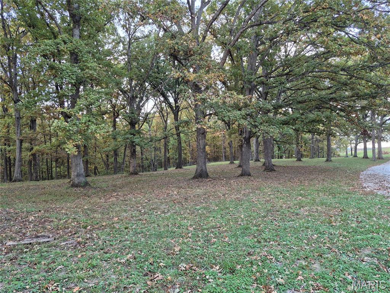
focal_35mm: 23
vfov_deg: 58.9
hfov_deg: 73.9
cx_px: 195
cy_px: 146
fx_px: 259
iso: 160
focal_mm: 5.4
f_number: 1.8
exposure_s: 1/180
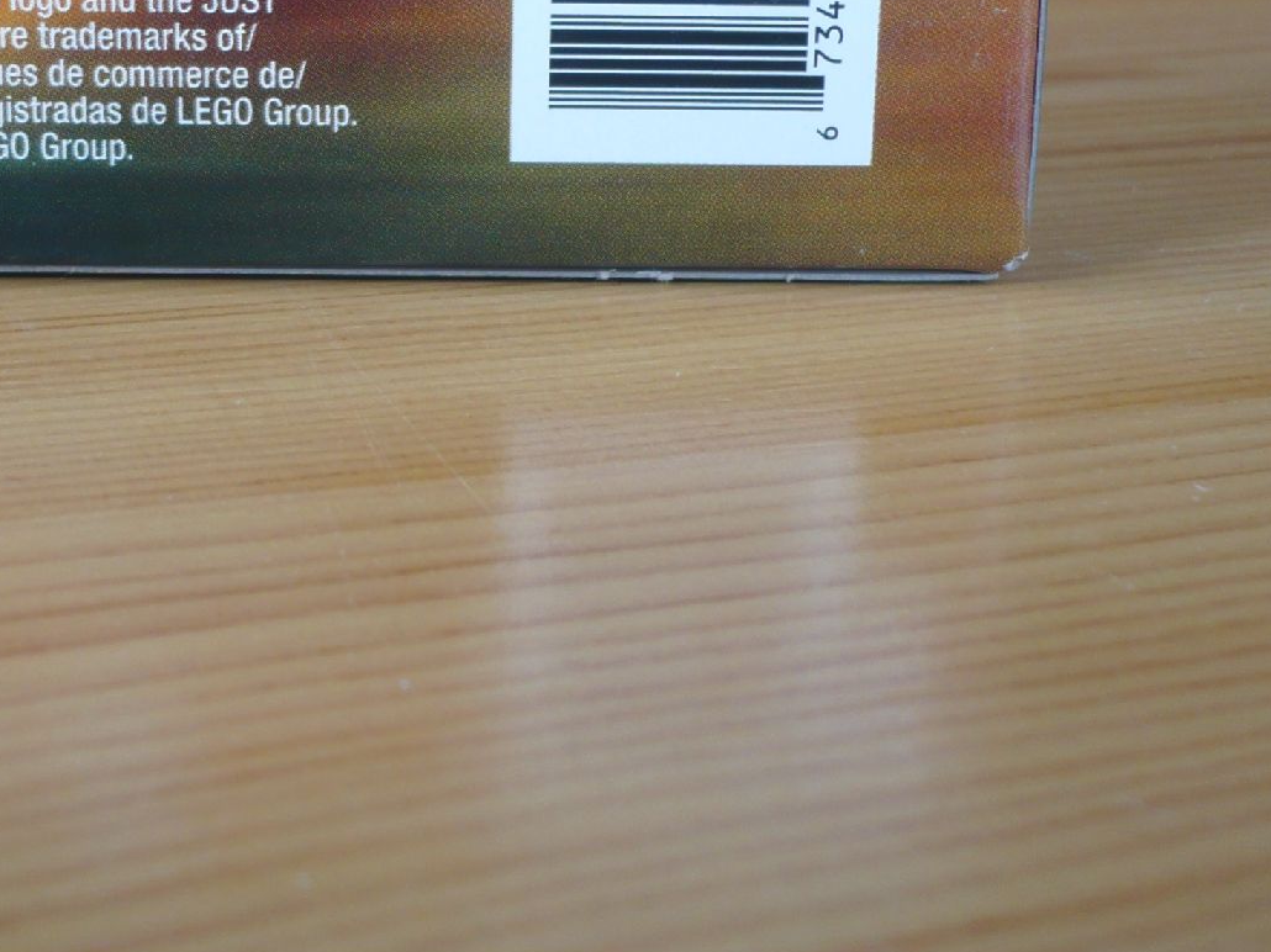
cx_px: 398
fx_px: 2459
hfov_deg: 28.7
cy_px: 76
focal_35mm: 67
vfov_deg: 21.4
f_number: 2.8
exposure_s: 1/25
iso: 100
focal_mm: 5.8
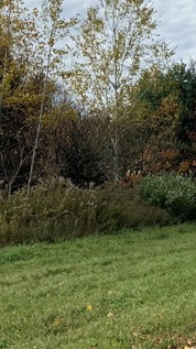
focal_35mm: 102
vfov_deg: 21.0
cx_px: 83
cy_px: 165
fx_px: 944
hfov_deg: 11.9
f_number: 1.8
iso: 16
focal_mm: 3
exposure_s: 1/1577
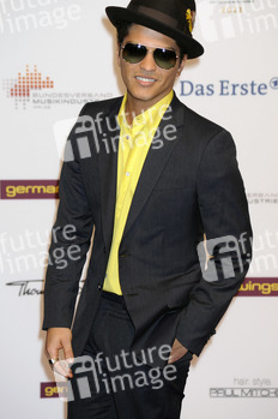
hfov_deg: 9.2
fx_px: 1729
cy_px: 193
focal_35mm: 149
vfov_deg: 13.8
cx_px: 150
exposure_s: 1/160
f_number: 5.6
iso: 640
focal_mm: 130
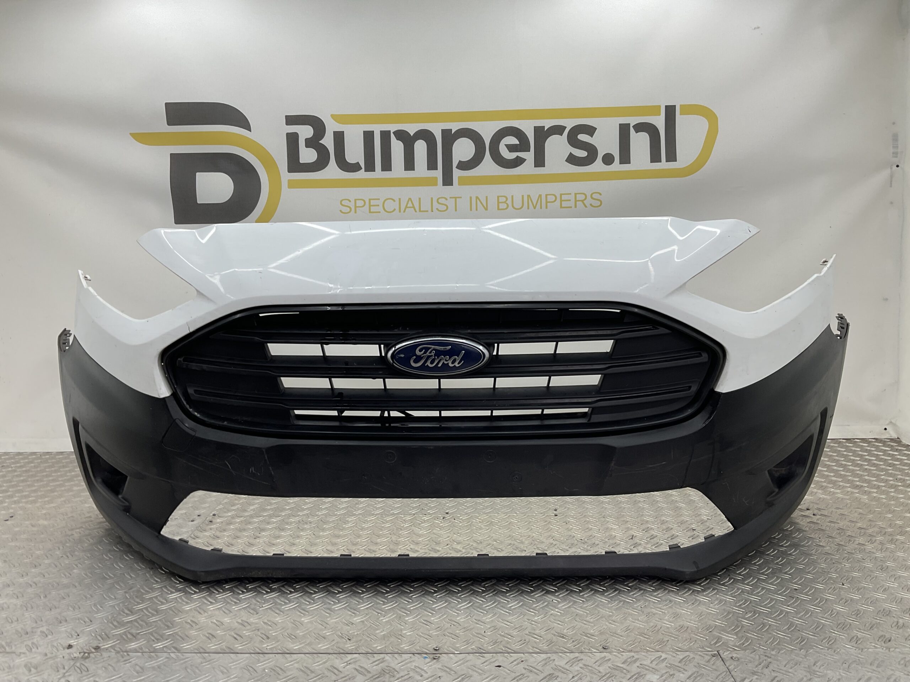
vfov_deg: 48.2
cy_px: 341
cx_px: 455
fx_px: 762
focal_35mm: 29
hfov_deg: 61.7
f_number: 1.8
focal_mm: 3
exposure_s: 1/106
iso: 16
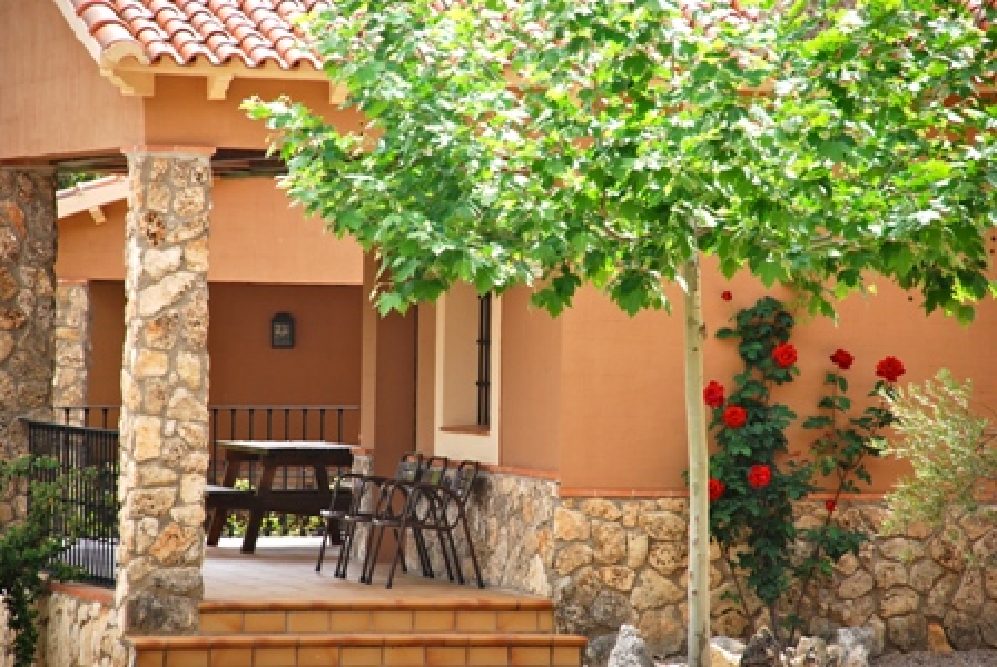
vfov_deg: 6.8
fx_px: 5615
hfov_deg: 10.1
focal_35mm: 202
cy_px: 334
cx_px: 498
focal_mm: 135
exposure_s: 1/160
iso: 200
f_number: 5.6
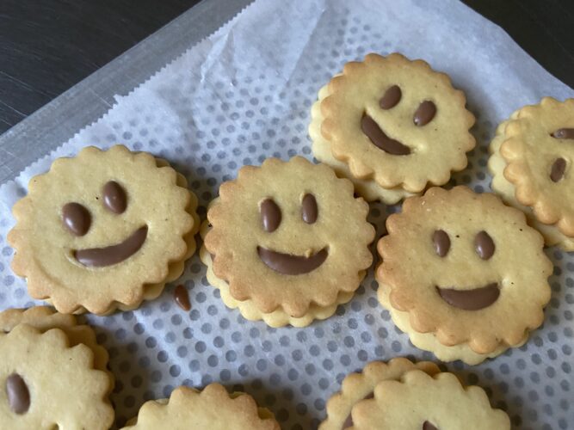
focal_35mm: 26
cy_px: 215
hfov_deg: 67.3
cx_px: 287
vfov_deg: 53.0
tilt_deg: -68.9
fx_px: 431
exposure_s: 1/60
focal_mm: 4.25
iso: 500
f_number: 1.8
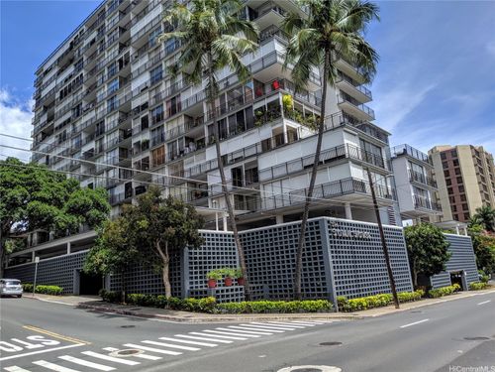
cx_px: 248
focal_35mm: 27
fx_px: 386
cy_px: 186
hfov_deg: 65.3
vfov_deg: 51.4
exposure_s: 1/3356
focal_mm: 4.44
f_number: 1.8
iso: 60
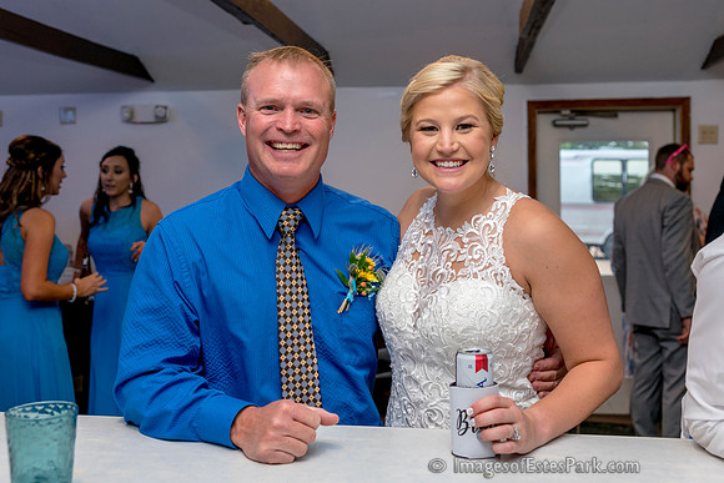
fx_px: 603
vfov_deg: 43.6
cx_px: 362
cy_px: 242
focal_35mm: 30
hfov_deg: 61.9
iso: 500
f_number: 3.2
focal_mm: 30
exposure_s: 1/125
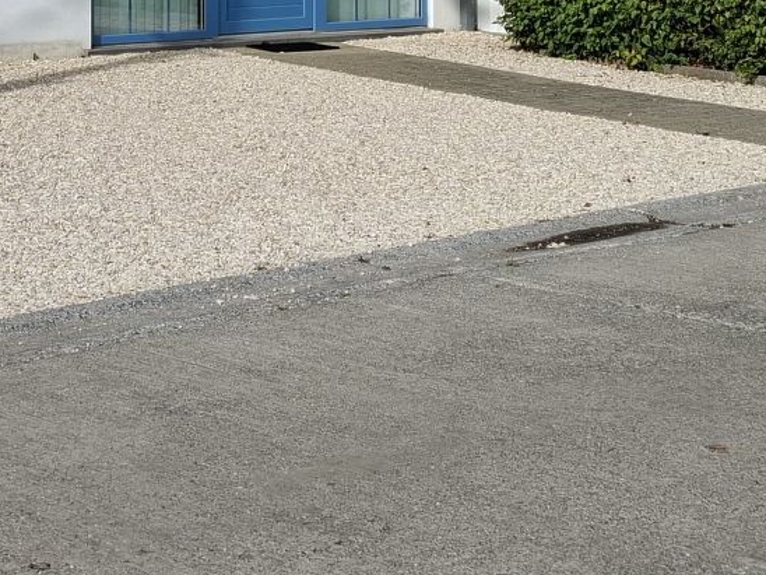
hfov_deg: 22.5
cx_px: 173
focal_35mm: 86
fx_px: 1903
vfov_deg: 16.4
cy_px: -145
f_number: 1.8
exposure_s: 1/2028
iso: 50
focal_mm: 5.54
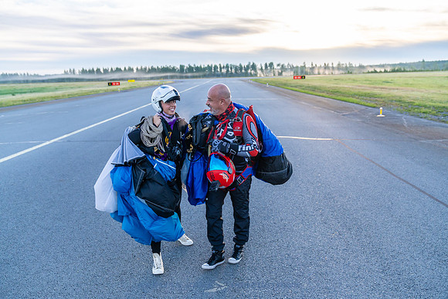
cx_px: 224
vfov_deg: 42.3
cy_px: 150
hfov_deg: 60.3
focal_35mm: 31
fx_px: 386
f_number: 3.2
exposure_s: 1/2000
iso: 1000
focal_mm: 31
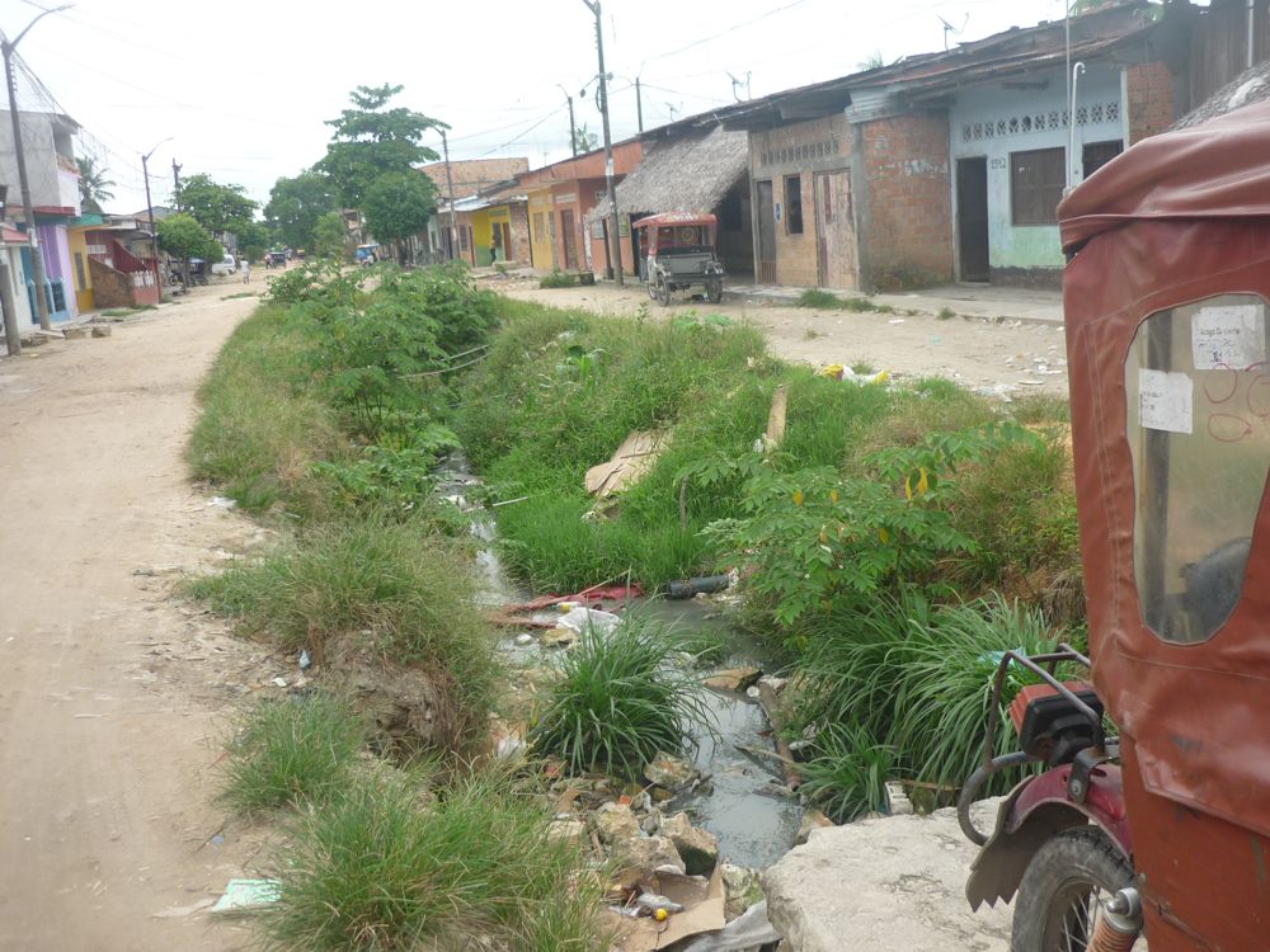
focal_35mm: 33
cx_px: 635
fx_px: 1211
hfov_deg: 55.4
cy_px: 476
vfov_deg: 42.9
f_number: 2.8
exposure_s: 1/250
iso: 100
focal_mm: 5.5
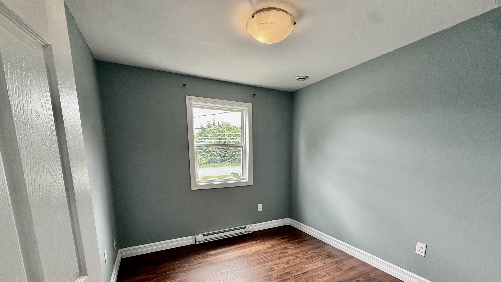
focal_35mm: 16
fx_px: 213
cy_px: 189
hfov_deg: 99.3
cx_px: 261
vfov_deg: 65.3
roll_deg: +0.8
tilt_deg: -9.4
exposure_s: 1/120
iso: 200
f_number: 2.2
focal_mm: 2.22
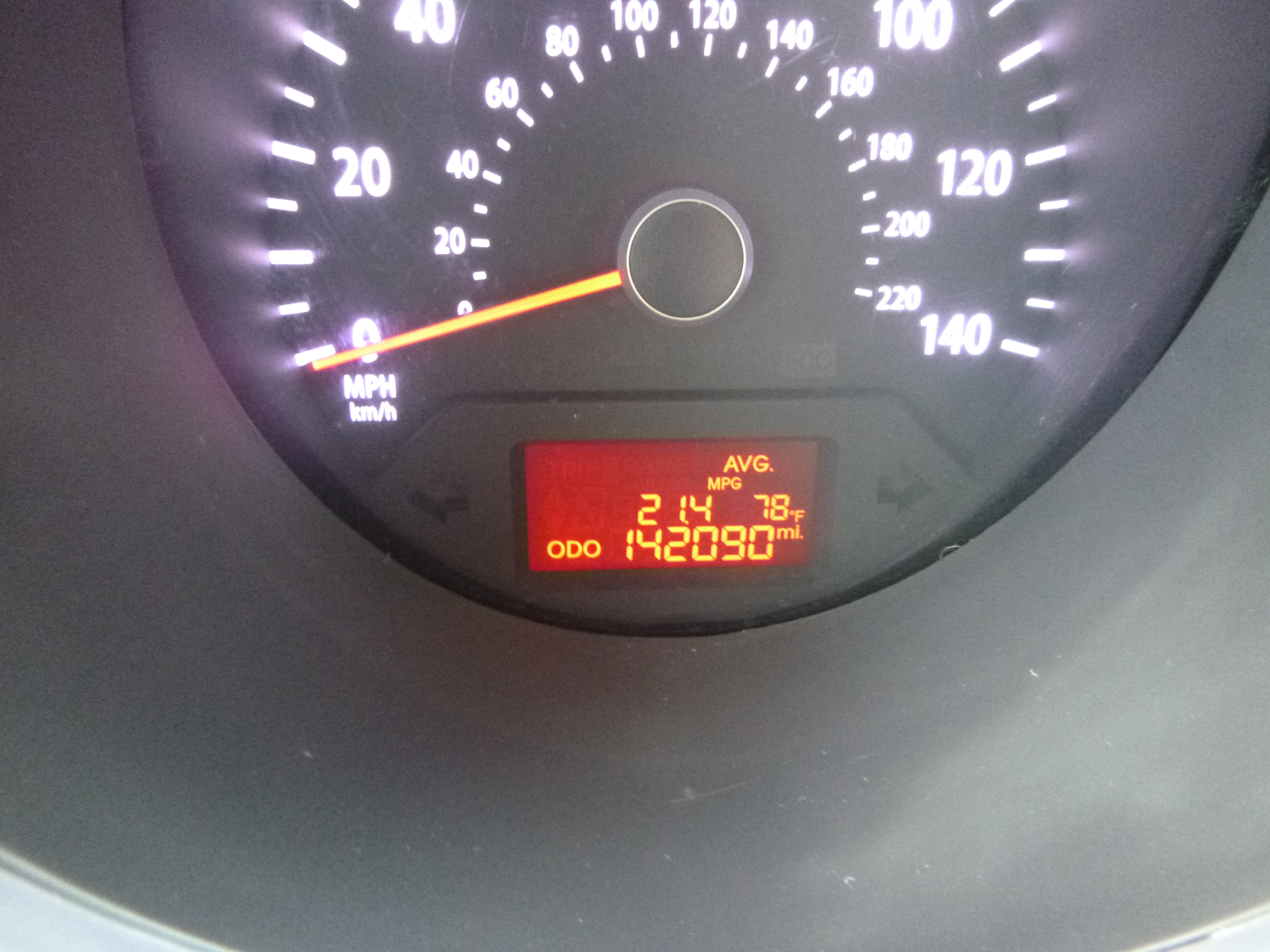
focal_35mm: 25
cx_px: 635
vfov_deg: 54.9
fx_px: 917
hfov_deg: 69.4
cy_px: 476
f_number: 3.9
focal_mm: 4.5
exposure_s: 1/8
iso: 1000
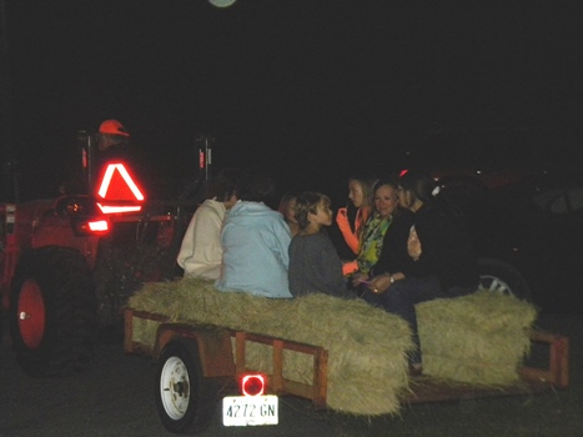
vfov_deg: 17.8
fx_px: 1398
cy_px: 218
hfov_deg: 23.6
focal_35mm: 83
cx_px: 292
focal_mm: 15.1
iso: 495
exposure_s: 1/30
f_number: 4.5
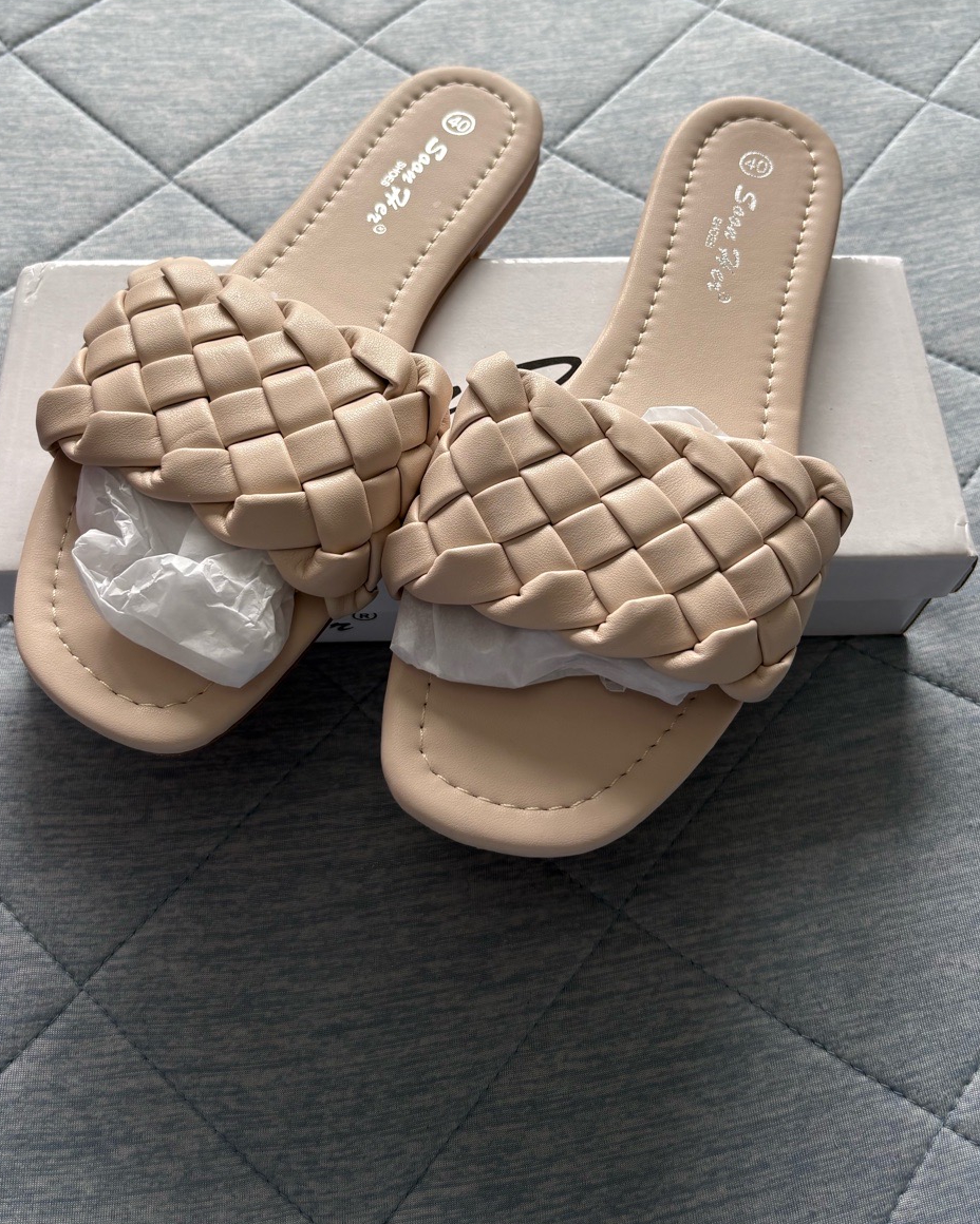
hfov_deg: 42.2
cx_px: 459
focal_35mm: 35
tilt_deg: -52.2
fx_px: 1269
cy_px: 475
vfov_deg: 51.1
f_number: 1.6
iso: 40
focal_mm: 5.96
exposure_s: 1/217
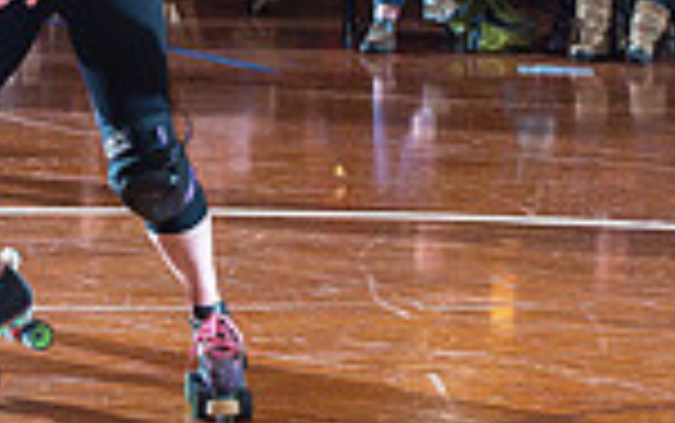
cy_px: -29
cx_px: 207
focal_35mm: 150
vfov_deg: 8.7
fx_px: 2761
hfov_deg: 13.9
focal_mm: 38
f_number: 5.6
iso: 800
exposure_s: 1/160
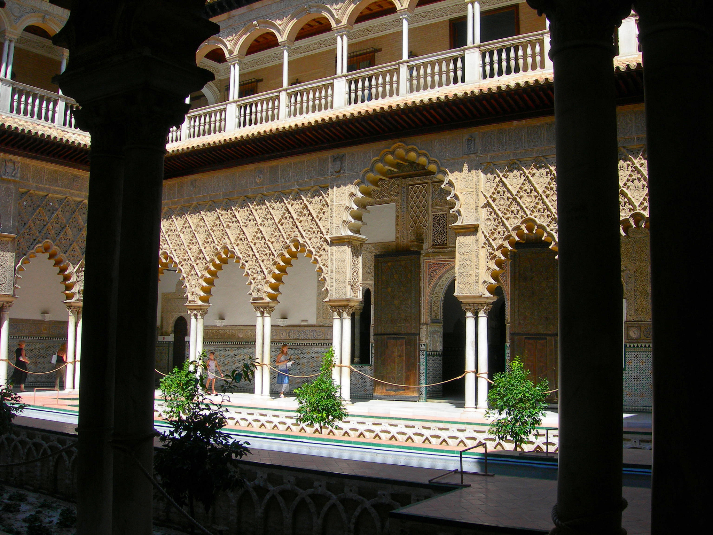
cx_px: 356
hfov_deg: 49.0
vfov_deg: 37.7
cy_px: 268
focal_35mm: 38
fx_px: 783
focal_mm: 7.8
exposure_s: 1/340
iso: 50
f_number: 4.8
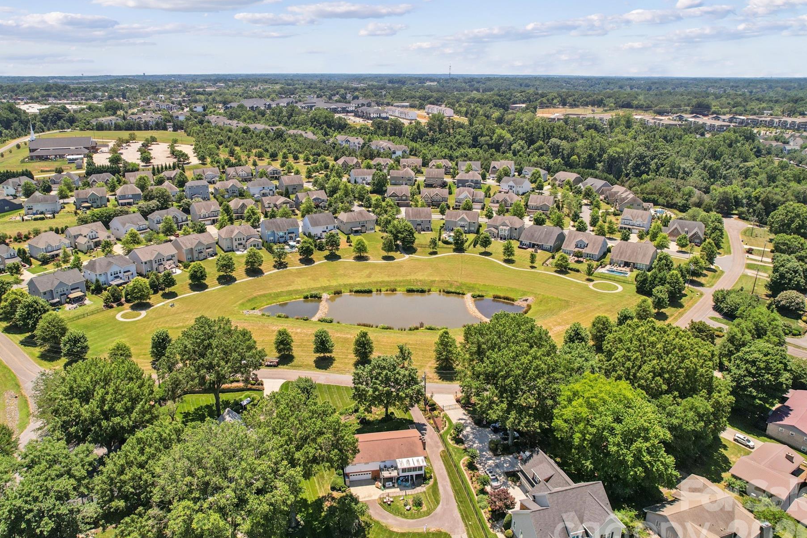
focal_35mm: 25
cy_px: 262
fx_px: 560
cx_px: 365
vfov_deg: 51.3
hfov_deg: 71.3
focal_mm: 8.4
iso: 100
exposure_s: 1/320
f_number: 2.8
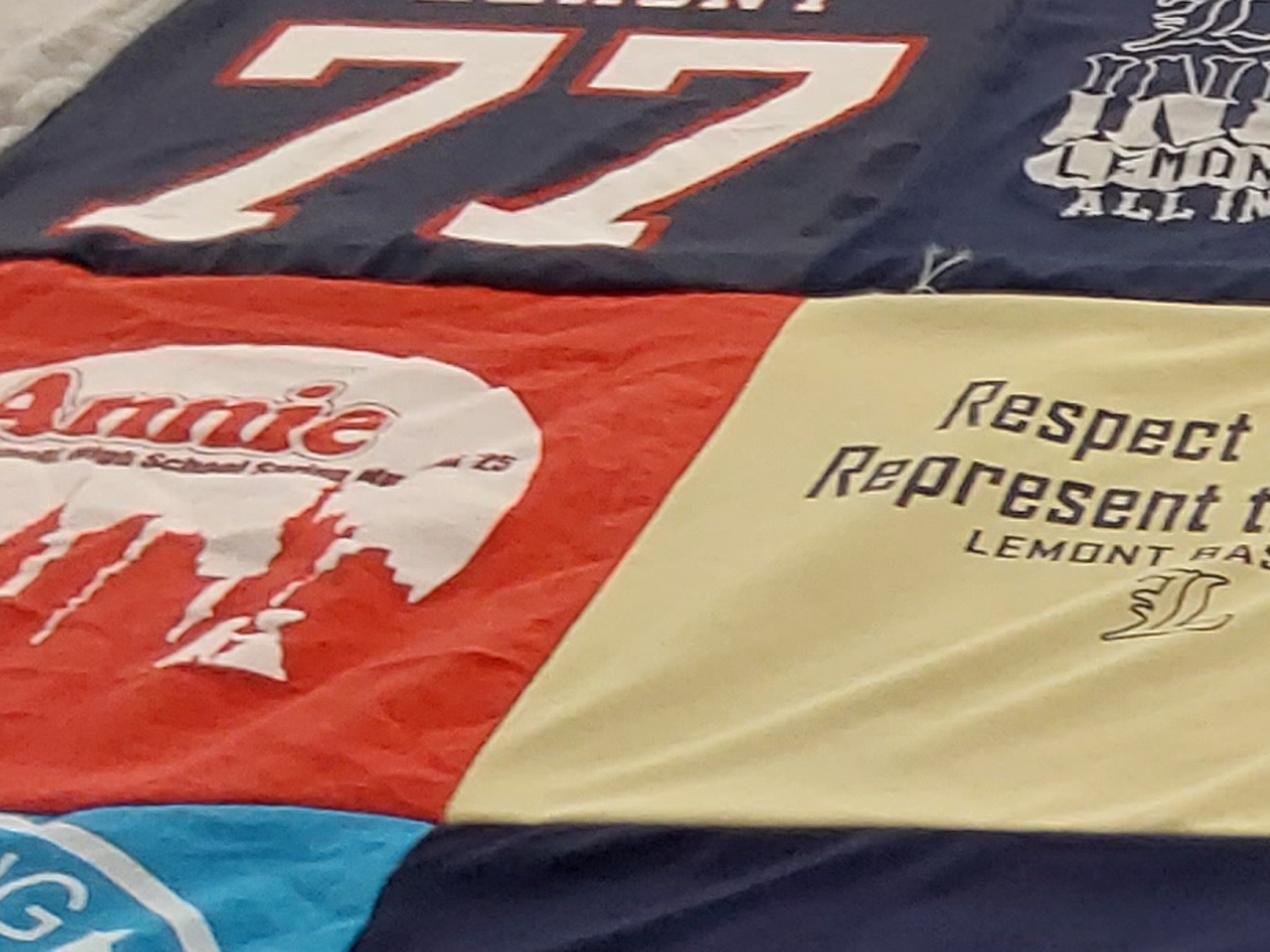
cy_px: 1383
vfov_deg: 14.1
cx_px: 1985
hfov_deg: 17.5
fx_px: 3632
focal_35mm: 99
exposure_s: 1/60
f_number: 1.9
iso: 125
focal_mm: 2.91
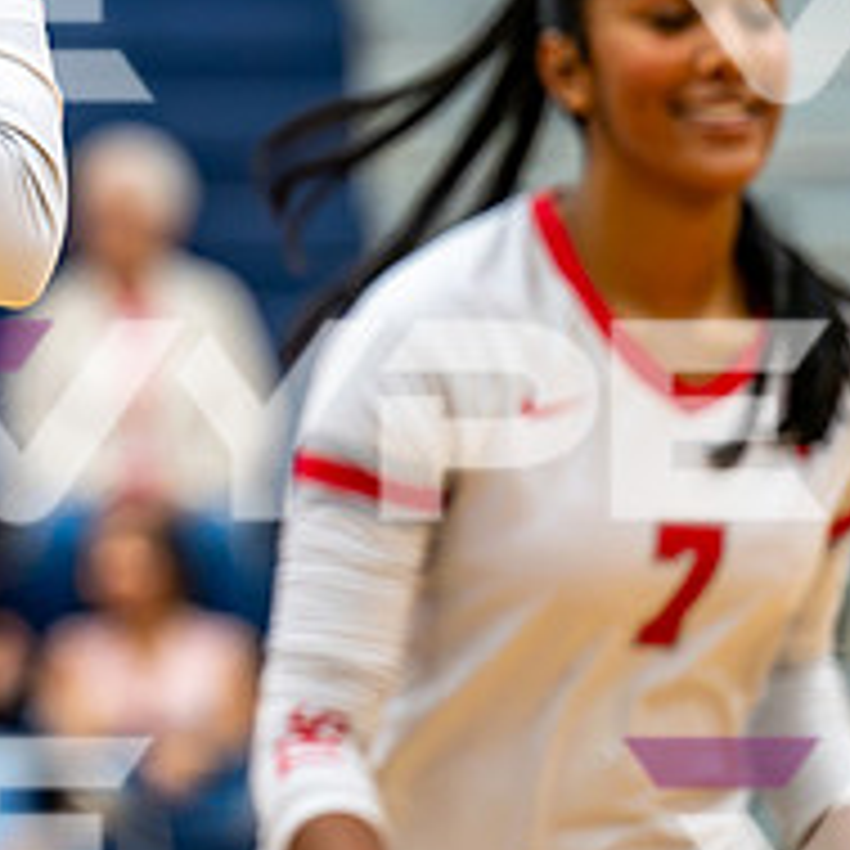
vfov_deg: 4.7
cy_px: 108
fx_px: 10307
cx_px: -334
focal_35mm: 371
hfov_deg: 4.7
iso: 2500
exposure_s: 1/800
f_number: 2.8
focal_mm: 125
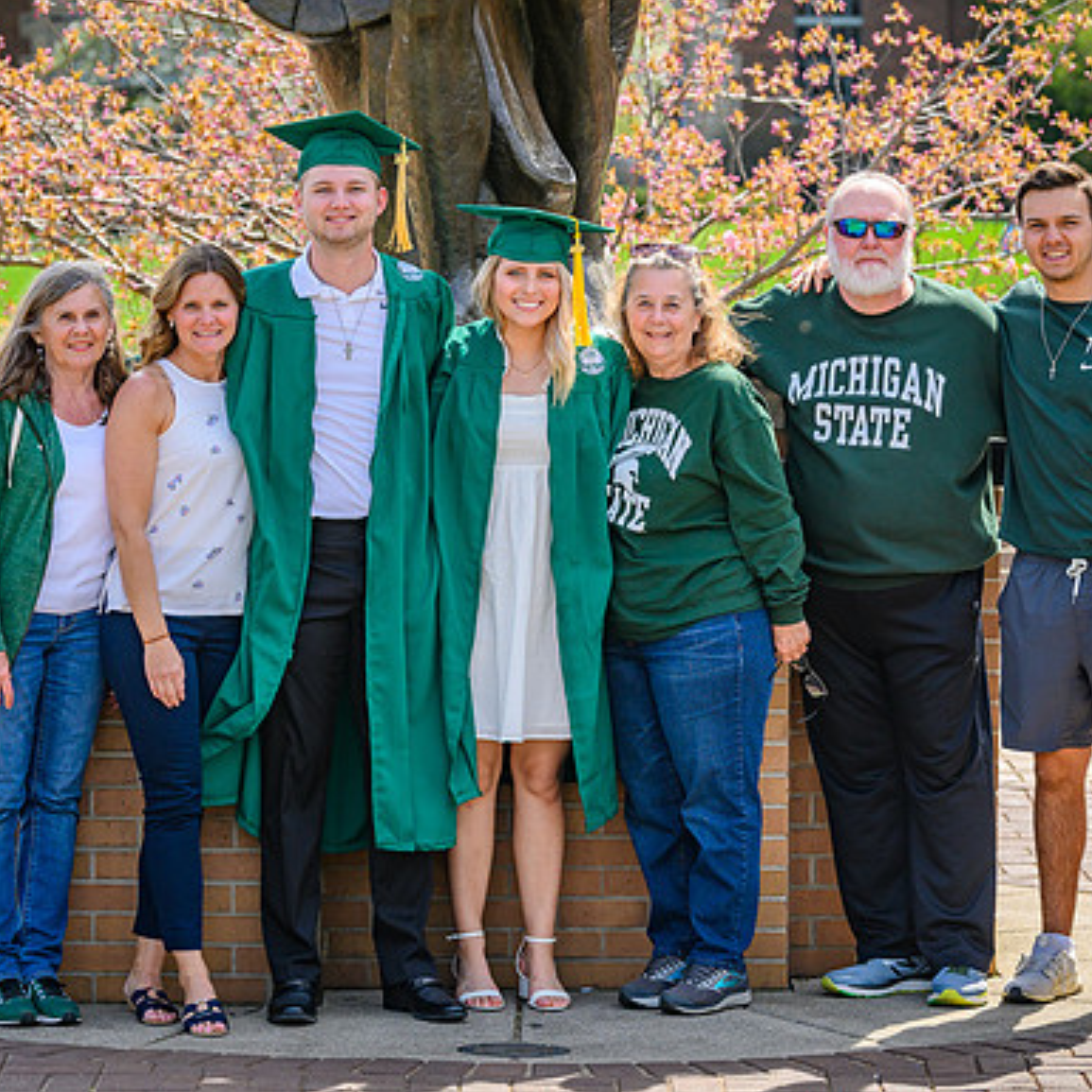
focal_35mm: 169
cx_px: 581
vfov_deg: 10.3
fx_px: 6032
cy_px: 503
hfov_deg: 10.3
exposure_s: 1/1000
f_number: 5.6
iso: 400
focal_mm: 122
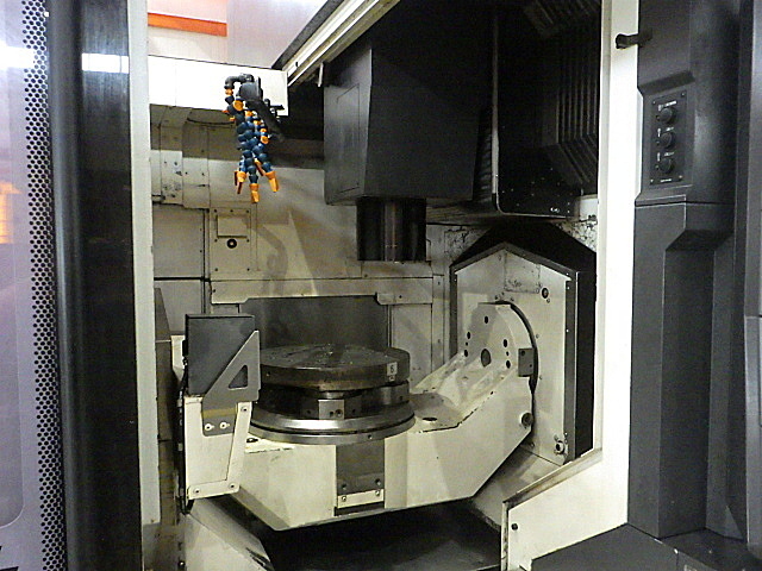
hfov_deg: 63.4
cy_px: 286
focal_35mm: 28
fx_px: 616
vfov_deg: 49.7
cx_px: 381
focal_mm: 5
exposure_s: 1/40
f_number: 3.5
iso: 1600
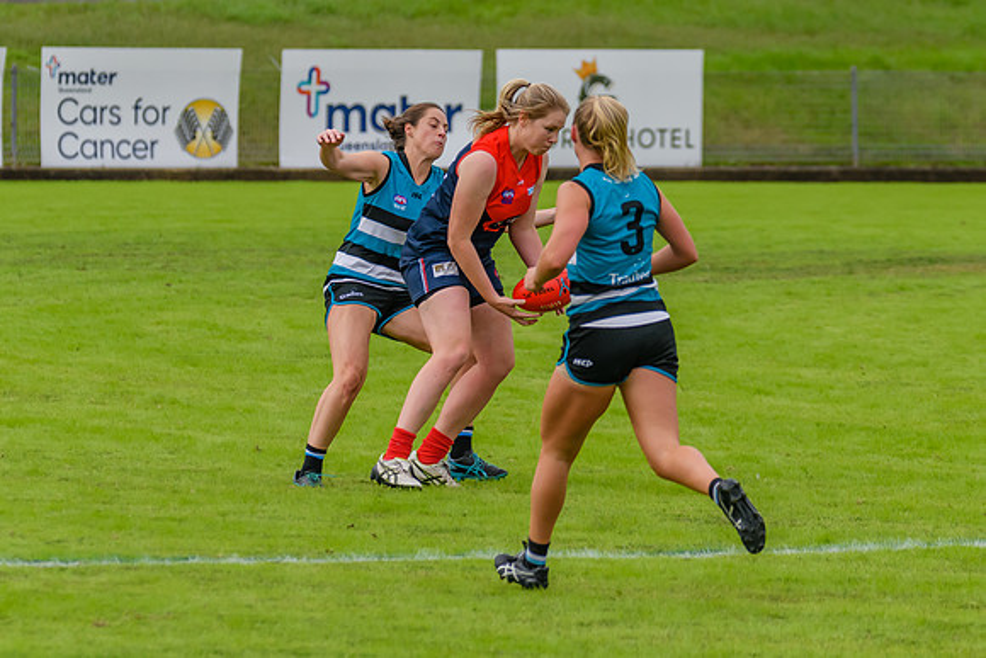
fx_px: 11647
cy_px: 172
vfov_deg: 3.2
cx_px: 498
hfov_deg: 4.8
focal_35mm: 425
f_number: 5.6
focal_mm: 240
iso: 800
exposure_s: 1/1600
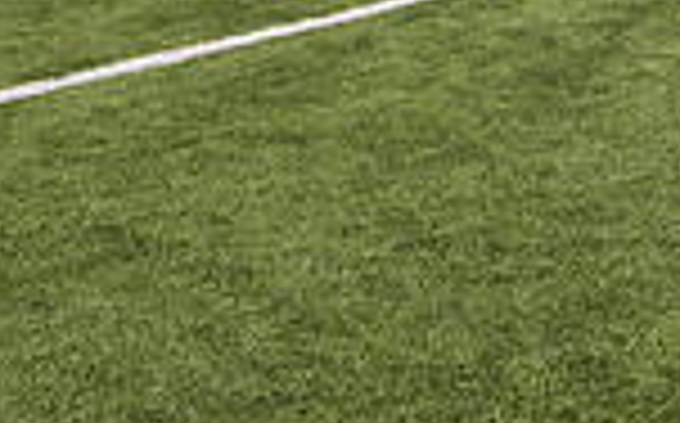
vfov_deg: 12.3
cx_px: 751
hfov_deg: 20.2
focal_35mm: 98
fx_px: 1814
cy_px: -319
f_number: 5
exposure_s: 1/20
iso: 1000
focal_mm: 24
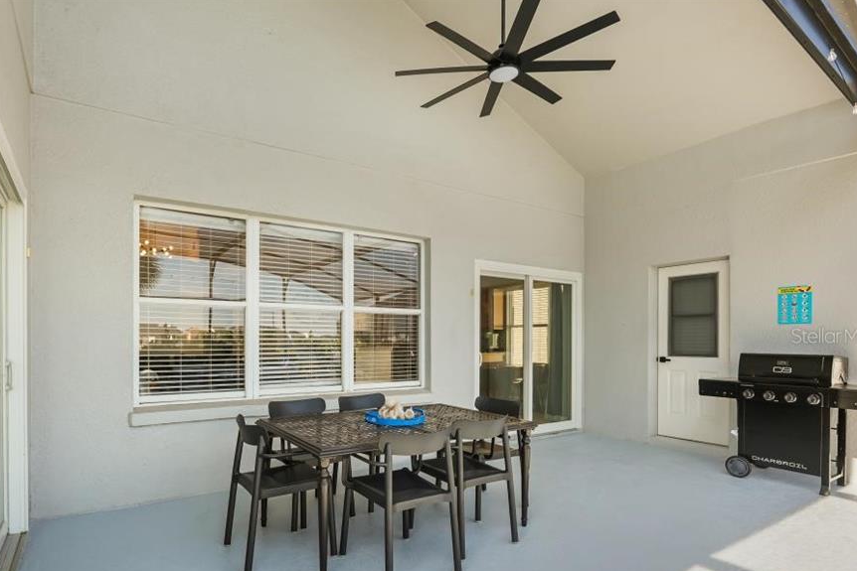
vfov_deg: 62.6
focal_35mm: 20
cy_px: 335
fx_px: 466
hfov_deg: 84.7
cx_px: 373
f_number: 7.1
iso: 800
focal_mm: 16.5
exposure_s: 1/160
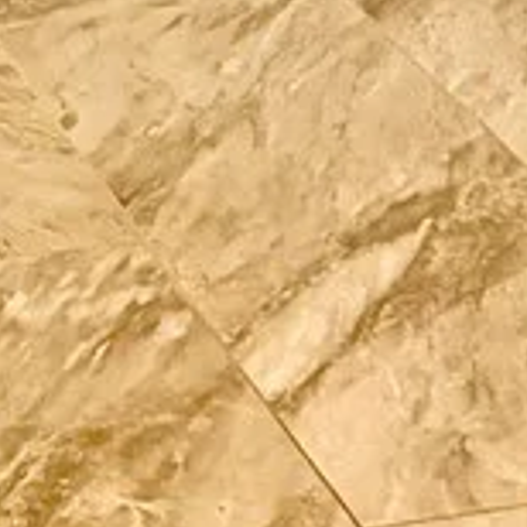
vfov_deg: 9.1
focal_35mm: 153
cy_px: -1081
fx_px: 2635
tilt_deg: -4.0
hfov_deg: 10.7
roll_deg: +1.5
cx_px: -441
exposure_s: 1/60
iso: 400
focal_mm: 5.96
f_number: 1.6
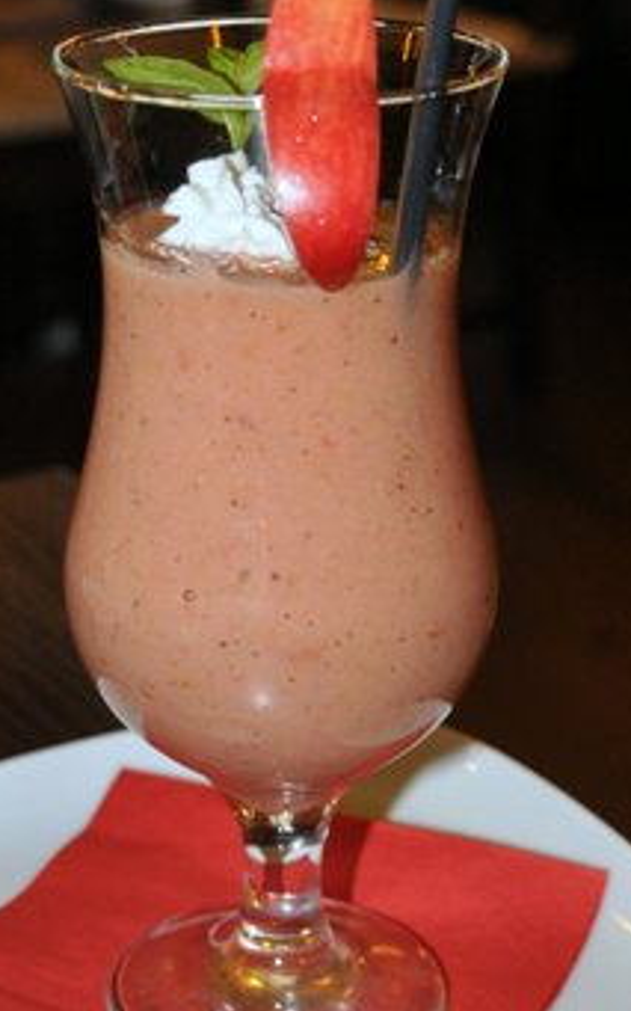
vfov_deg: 24.1
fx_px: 2367
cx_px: 286
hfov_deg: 15.2
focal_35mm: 86
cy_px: 468
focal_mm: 30
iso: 800
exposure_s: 1/60
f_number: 4.2
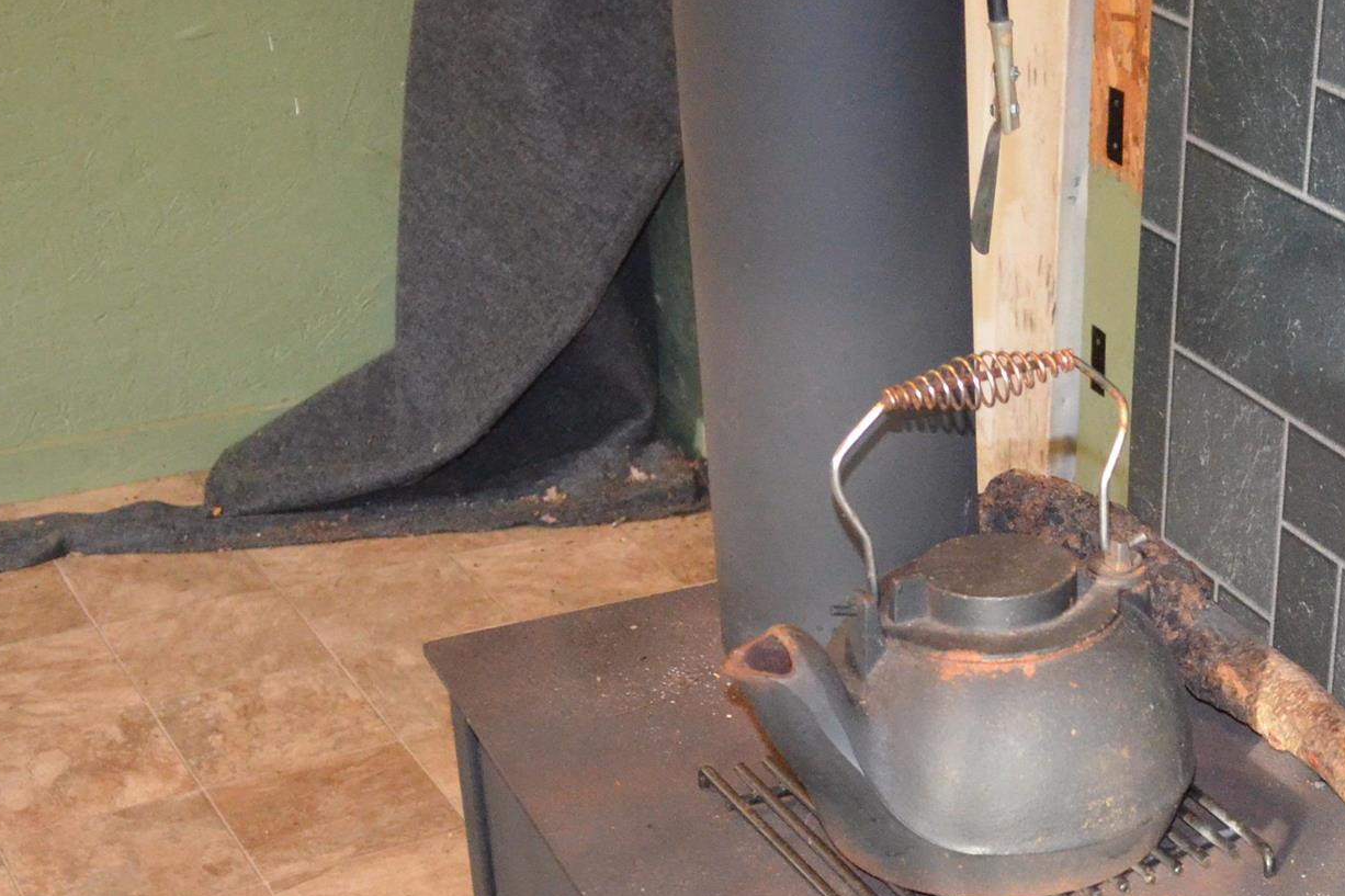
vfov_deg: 17.9
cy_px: 795
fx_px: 2802
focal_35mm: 75
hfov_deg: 26.1
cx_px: 1229
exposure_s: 1/60
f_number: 3.8
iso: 3200
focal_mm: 20
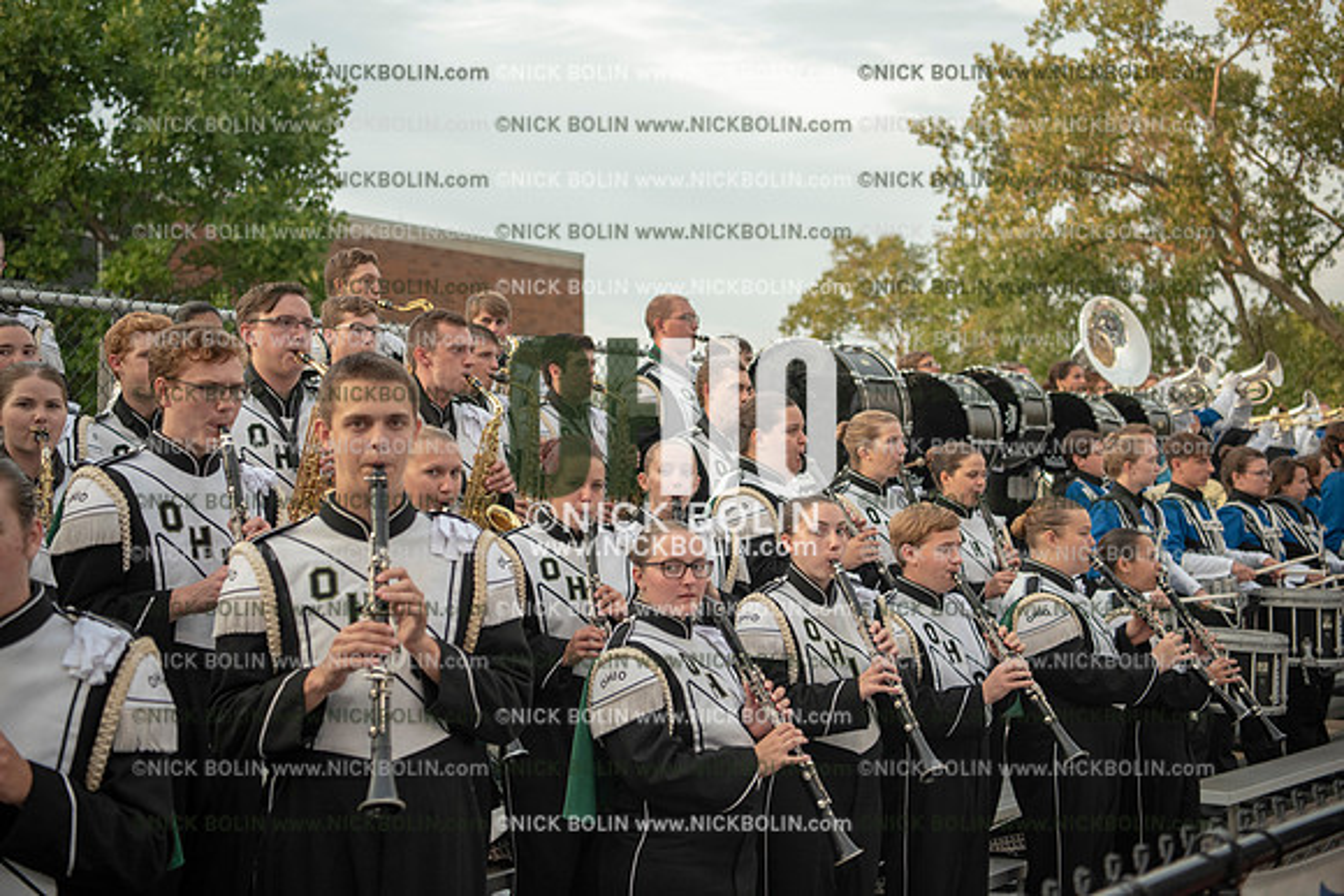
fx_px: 1792
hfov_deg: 41.1
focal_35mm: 48
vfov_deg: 28.1
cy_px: 448
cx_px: 672
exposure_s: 1/800
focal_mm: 48
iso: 800
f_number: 3.2
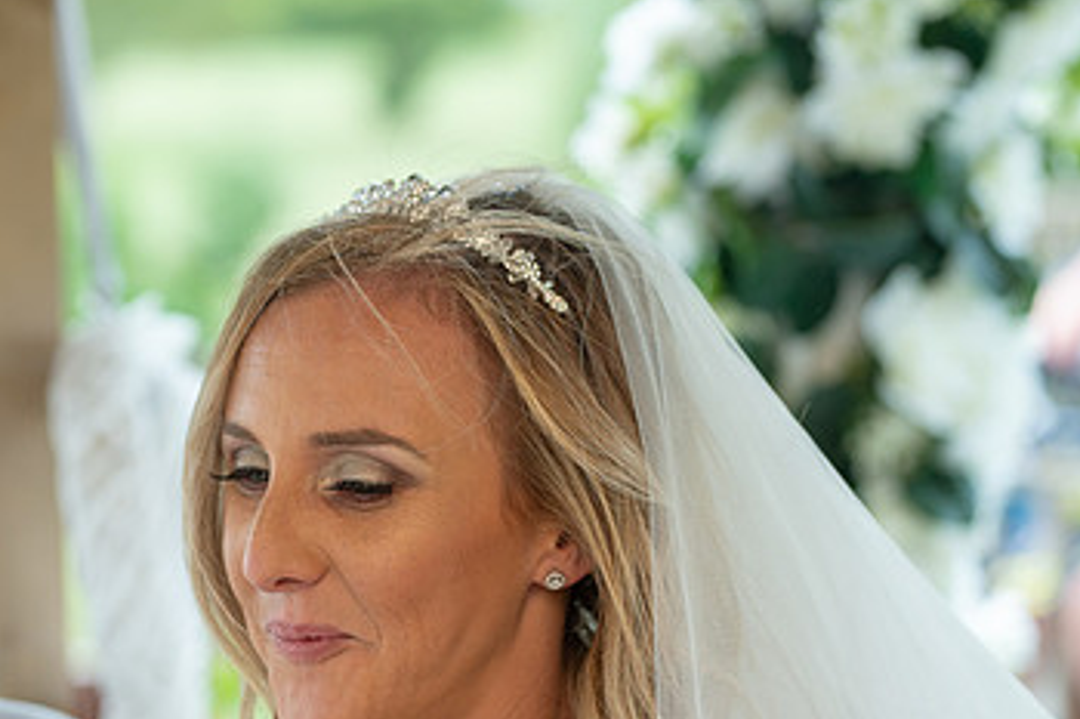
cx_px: 349
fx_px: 4228
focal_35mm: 141
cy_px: 552
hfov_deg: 14.5
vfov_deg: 9.7
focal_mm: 85
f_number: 3.2
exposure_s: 1/200
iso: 100
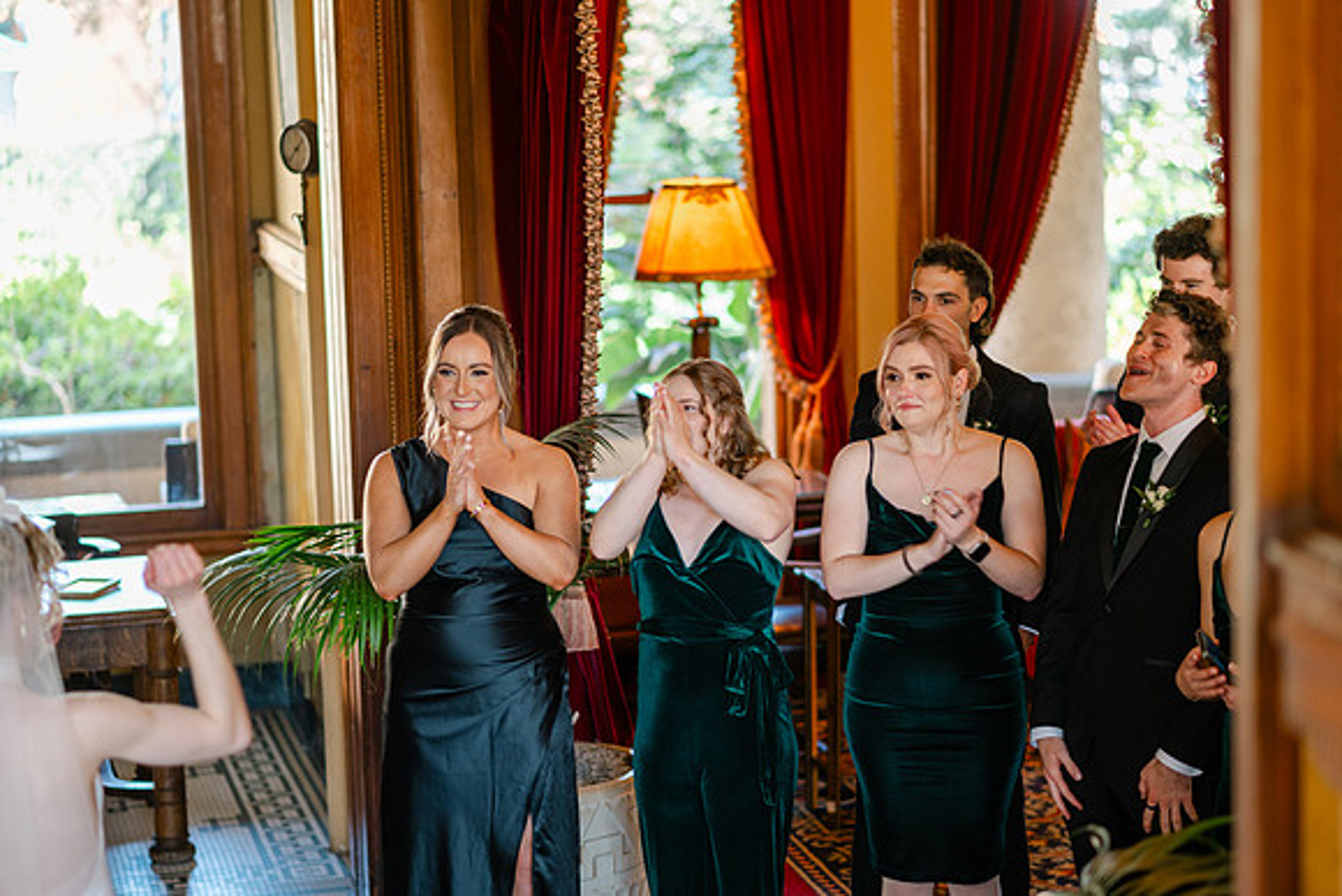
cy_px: 448
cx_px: 671
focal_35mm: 85
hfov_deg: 23.9
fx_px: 3169
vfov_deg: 16.1
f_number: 1.8
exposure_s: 1/80
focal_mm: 85
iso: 250
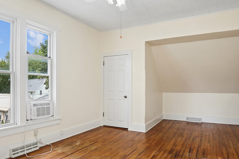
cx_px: 121
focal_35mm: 25
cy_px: 86
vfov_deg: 51.2
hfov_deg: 71.5
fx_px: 166
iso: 640
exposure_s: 1/25
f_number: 9
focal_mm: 17
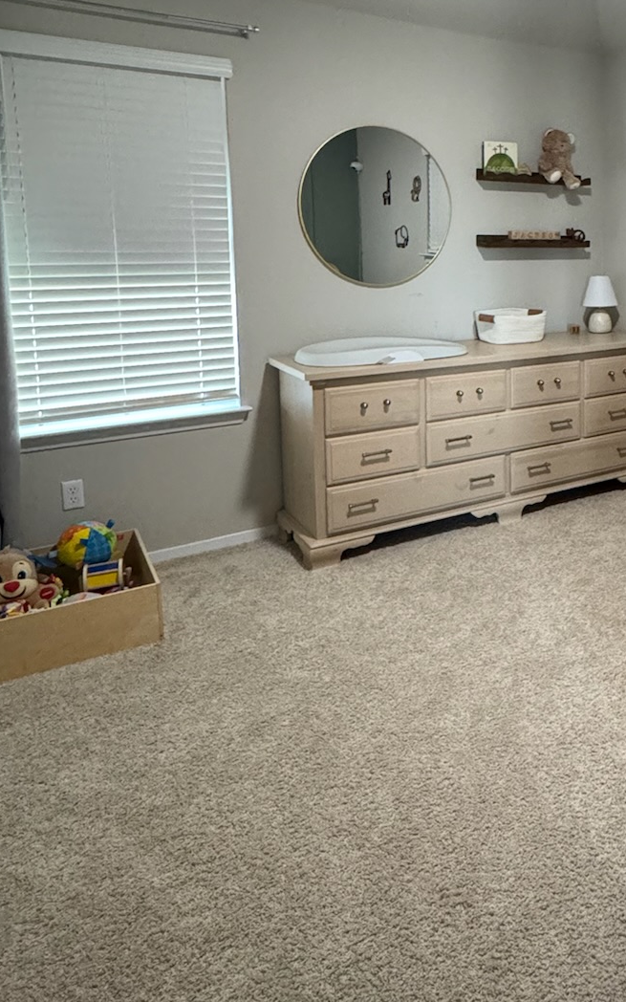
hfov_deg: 39.0
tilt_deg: -6.9
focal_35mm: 29
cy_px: 329
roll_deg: -0.1
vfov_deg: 62.9
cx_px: 600
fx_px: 792
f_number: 2.2
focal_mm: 2.22
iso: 1000
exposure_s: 1/60
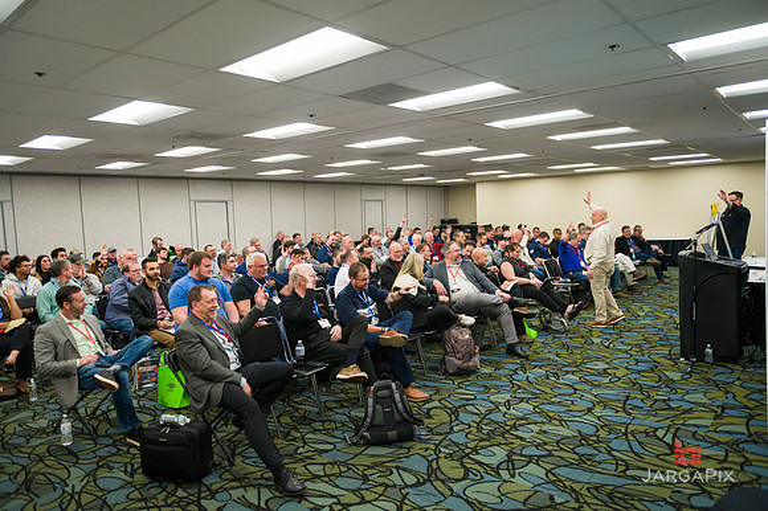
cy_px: 256
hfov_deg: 73.8
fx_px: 512
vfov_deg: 53.1
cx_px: 384
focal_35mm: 24
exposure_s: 1/800
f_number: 3.2
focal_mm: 24
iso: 3200
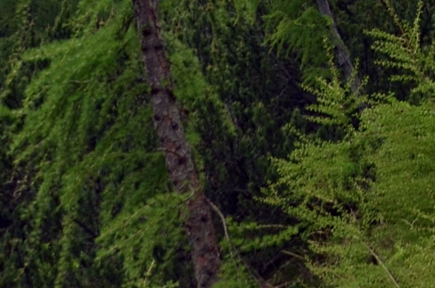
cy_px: -543
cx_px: 892
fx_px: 2123
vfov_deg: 7.0
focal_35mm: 176
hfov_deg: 10.6
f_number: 5.6
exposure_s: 1/250
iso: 100
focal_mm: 18
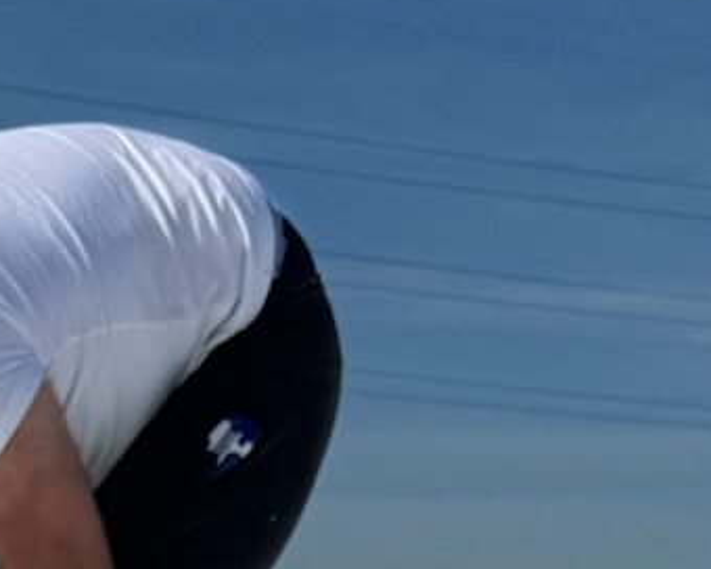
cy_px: 2094
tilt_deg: -23.9
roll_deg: -2.5
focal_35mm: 141
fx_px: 2967
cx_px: 402
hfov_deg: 13.7
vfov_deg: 8.0
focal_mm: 6.76
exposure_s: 1/20000
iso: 64
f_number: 1.78
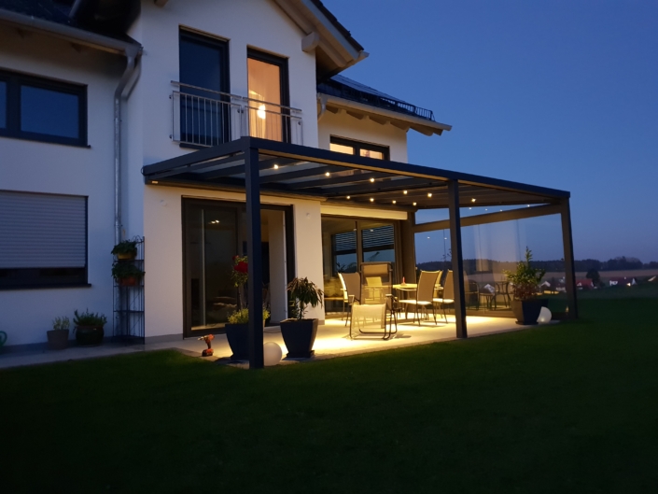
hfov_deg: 67.3
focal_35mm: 26
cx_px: 329
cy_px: 247
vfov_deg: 53.1
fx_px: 494
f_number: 1.5
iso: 320
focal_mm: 4.3
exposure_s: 1/10
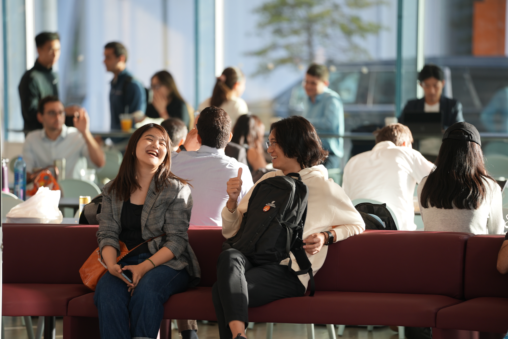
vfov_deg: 7.1
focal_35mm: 195
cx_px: 254
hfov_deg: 10.5
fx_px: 2753
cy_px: 170
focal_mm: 195
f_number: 2.8
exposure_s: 1/125
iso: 125
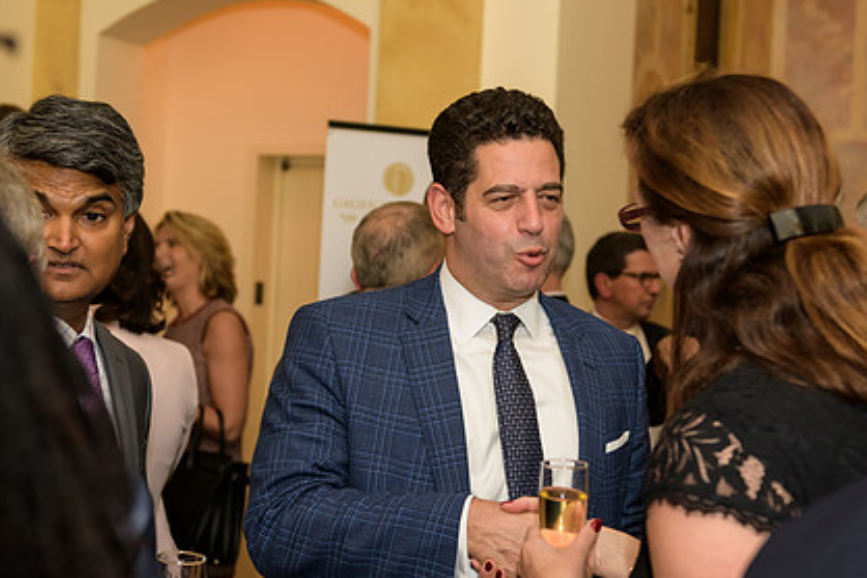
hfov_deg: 32.8
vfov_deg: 22.3
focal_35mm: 61
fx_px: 1470
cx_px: 475
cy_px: 324
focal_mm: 44
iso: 1000
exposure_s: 1/125
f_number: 3.2
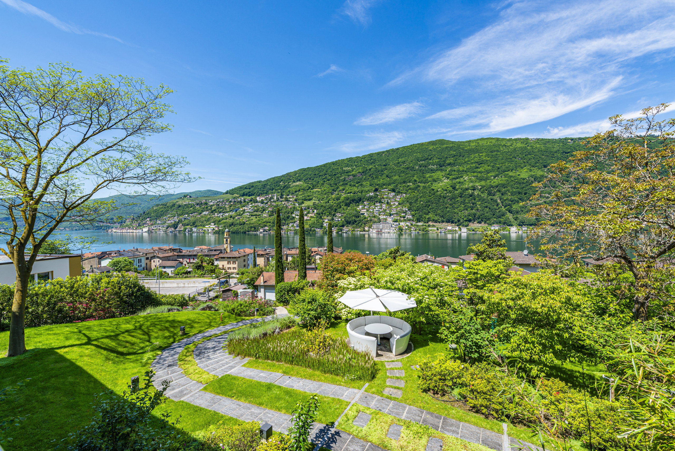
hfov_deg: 104.2
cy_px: 226
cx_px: 338
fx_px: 263
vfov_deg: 81.3
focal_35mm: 14
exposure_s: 1/320
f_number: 8
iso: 100
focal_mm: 14
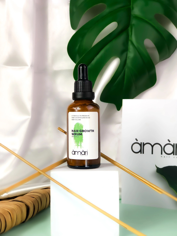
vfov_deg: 33.8
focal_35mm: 57
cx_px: 88
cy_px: 118
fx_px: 389
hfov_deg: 25.7
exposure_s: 1/35
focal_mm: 6.6
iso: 25
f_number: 2.8
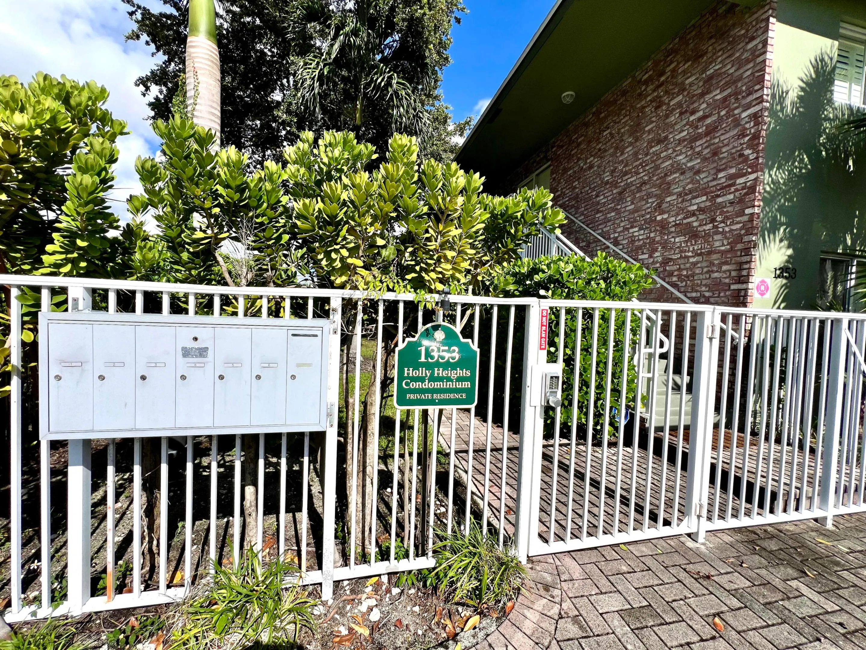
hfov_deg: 106.2
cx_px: 433
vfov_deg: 89.9
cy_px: 325
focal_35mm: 13
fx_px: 325
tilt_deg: -2.1
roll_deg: -2.0
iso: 32
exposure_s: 1/2801
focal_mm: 1.57
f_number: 1.8
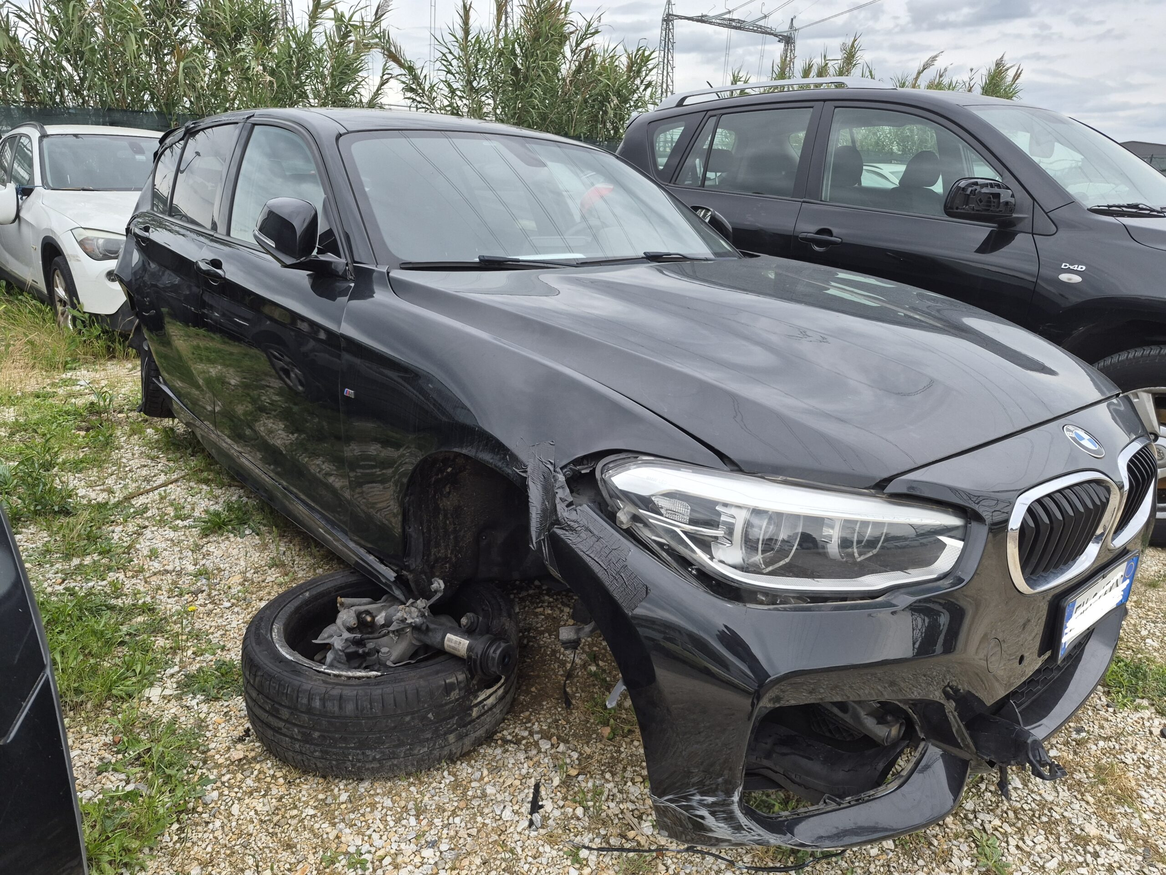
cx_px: 583
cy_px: 438
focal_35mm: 23
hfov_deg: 73.9
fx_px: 775
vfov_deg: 58.9
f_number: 1.8
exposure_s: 1/2320
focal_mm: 5.4
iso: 80
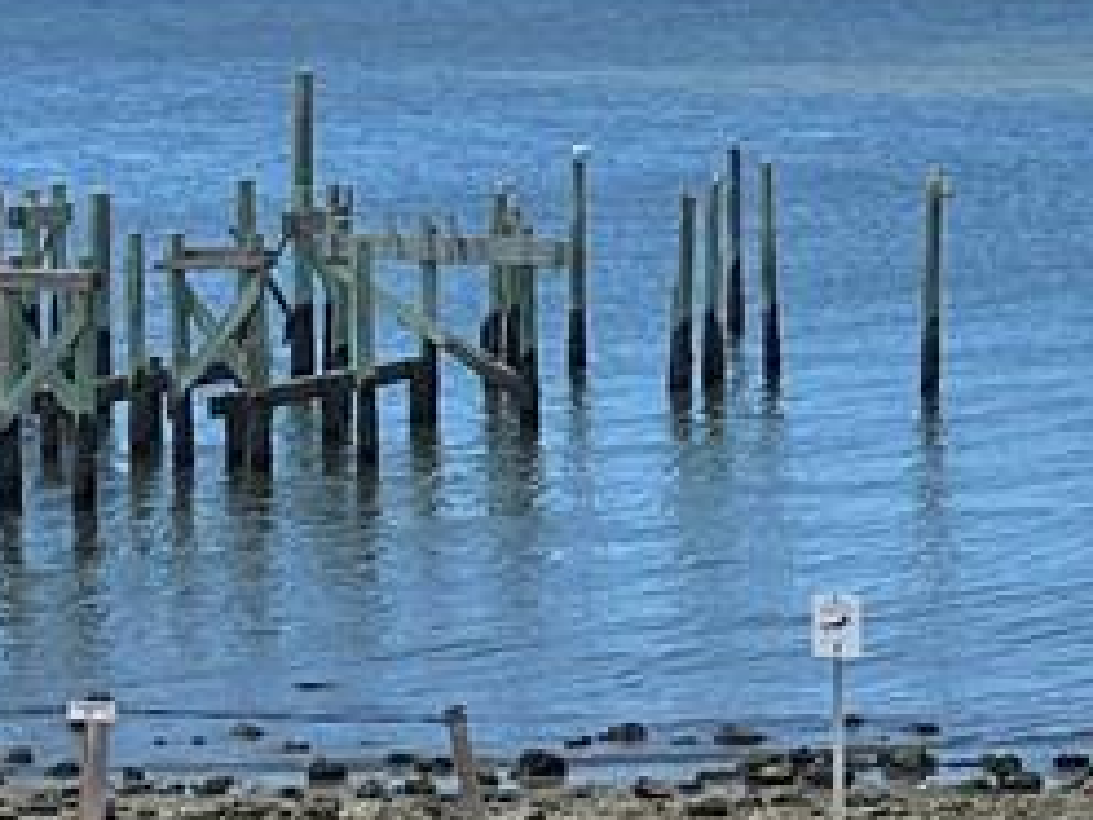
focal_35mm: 168
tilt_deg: -3.4
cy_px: 198
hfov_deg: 11.5
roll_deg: +0.4
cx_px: 1313
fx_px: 5305
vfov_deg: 8.8
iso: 50
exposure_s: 1/5076
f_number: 1.5
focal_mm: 5.7
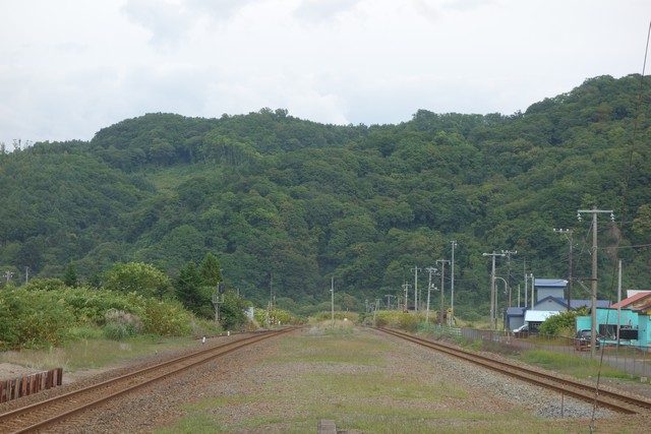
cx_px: 326
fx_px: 1555
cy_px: 217
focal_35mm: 86
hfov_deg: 23.6
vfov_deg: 15.9
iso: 125
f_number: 5.6
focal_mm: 31.83
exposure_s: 1/320
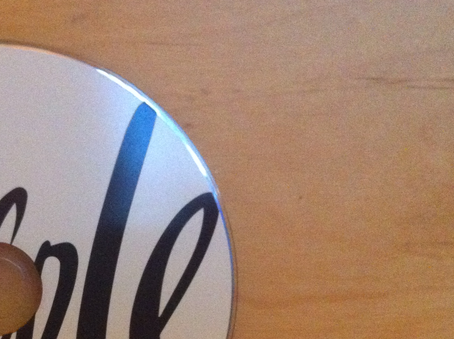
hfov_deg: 27.5
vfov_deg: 20.9
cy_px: 286
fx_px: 904
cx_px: 73
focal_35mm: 69
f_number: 2.8
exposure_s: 1/15
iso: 640
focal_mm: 3.85
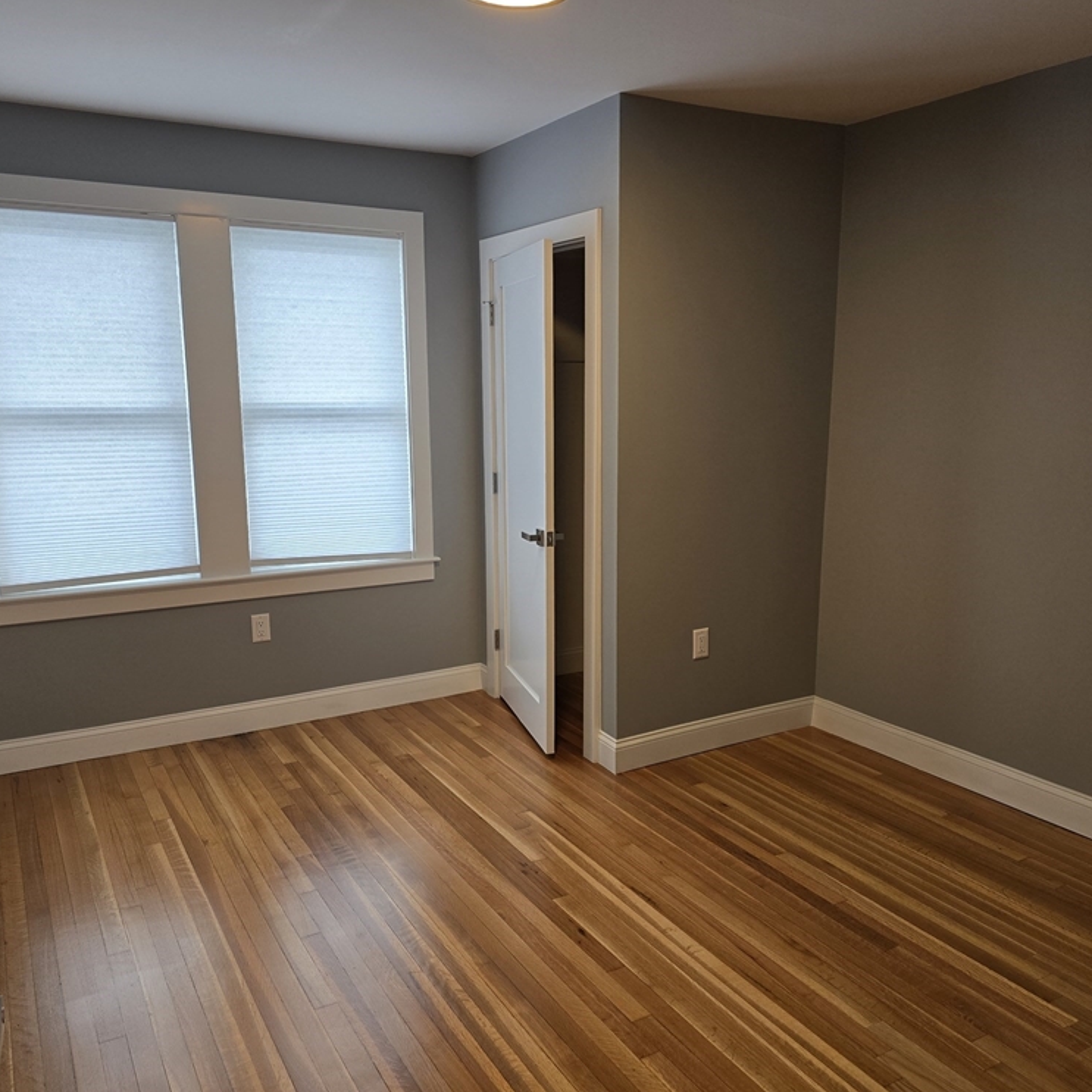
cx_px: 569
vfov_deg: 57.3
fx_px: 999
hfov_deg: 57.3
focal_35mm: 28
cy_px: 551
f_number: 1.7
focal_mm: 6.3
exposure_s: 1/120
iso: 100
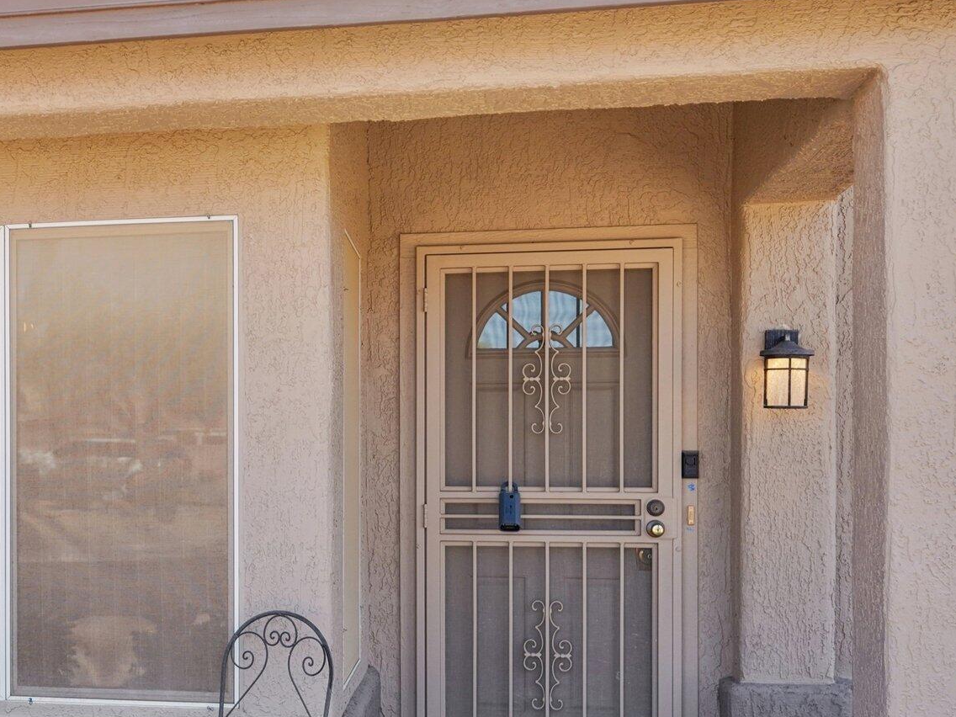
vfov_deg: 27.5
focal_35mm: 53
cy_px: 451
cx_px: 105
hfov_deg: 34.4
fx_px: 1460
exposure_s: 1/500
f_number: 5
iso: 400
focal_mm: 30.5
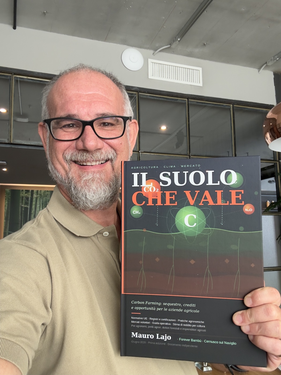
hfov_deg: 46.8
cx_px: 140
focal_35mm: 30
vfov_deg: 60.0
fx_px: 325
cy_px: 188
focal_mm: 2.69
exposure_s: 1/68
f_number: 1.9
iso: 80
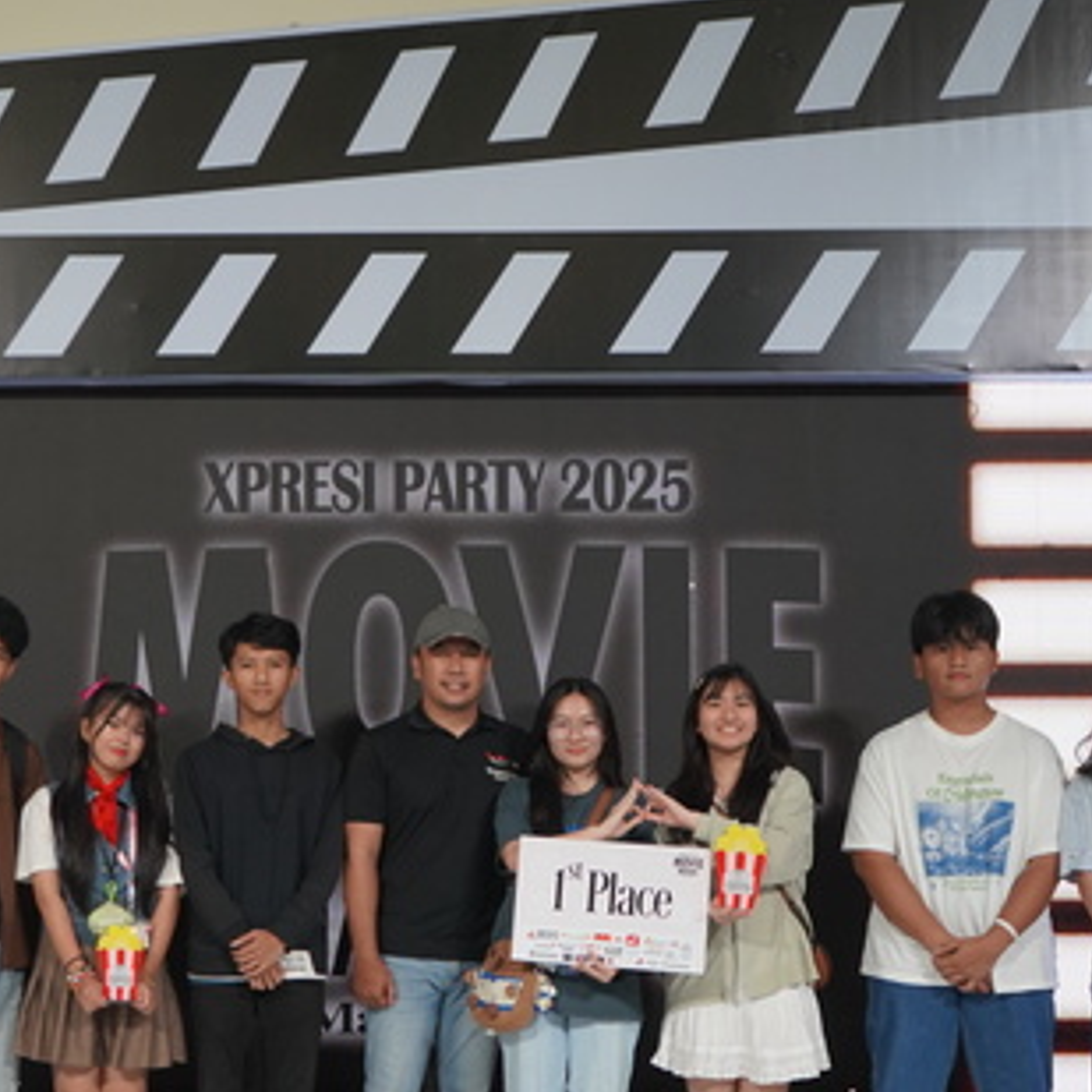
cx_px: 339
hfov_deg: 25.2
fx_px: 2427
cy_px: 763
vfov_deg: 25.2
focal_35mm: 68
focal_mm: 33
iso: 1250
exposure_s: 1/160
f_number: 4
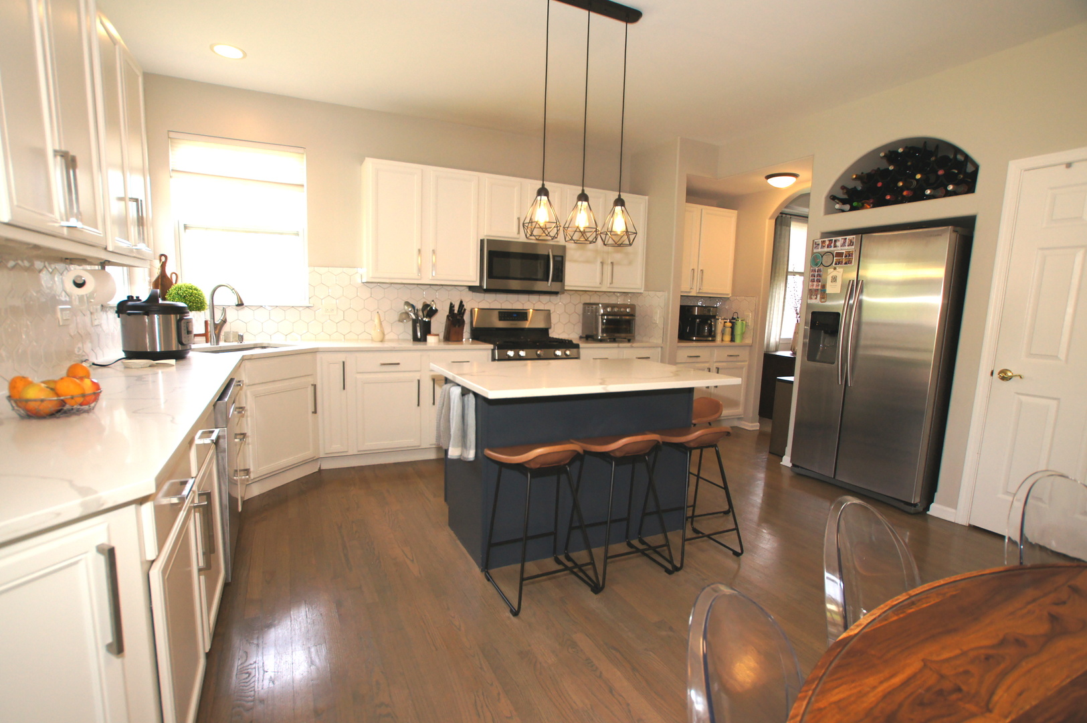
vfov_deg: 71.9
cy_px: 362
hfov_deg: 95.0
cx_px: 544
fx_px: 498
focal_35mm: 16
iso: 640
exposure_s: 1/160
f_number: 4.5
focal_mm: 11
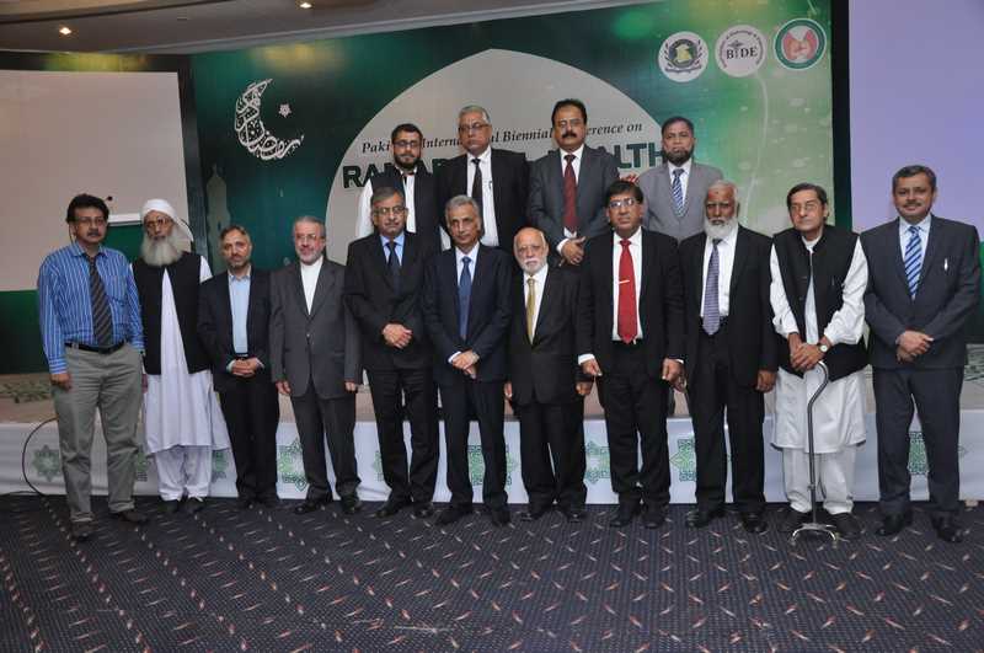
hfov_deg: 57.3
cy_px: 326
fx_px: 901
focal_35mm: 33
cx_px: 492
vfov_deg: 39.9
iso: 800
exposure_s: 1/125
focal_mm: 22
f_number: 5
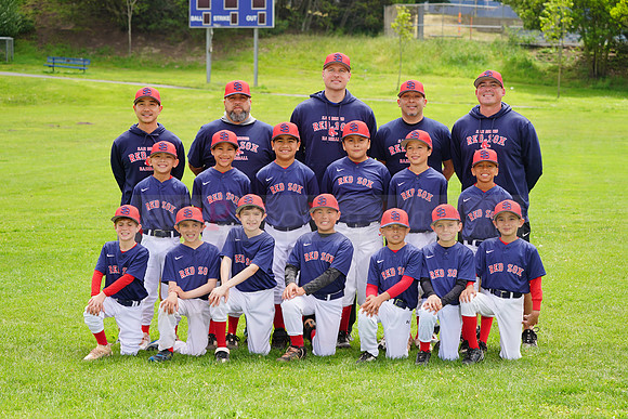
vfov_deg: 13.7
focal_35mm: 100
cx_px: 314
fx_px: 1745
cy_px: 210
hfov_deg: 20.4
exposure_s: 1/250
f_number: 6.3
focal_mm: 100
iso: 100
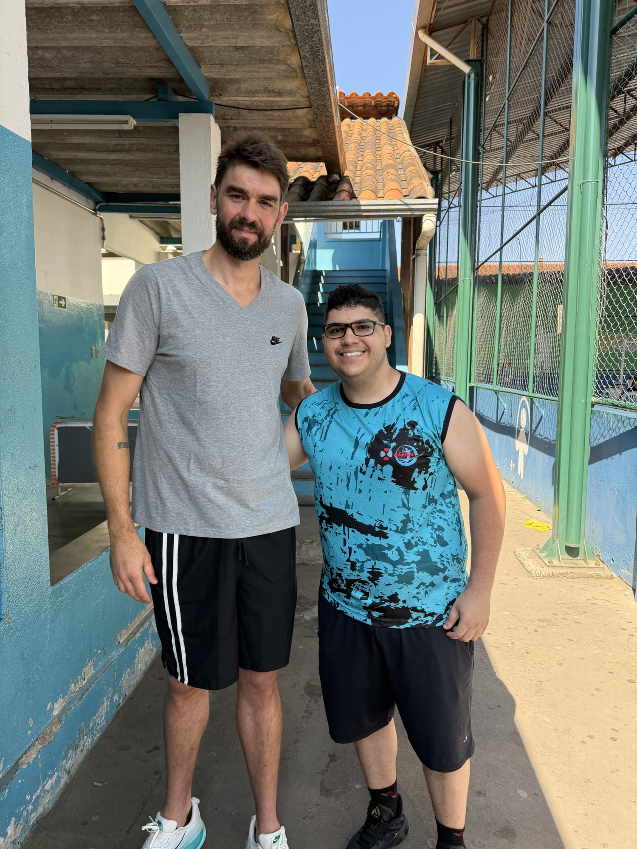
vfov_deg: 71.6
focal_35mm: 24
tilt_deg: -5.8
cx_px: 318
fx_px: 589
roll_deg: -0.8
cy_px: 424
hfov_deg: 56.8
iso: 100
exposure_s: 1/637
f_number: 1.78
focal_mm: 6.76
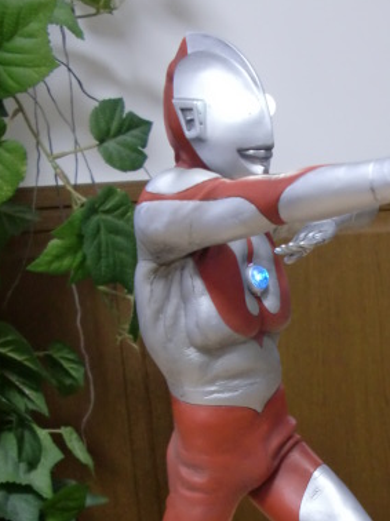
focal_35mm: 61
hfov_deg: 23.8
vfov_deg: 31.0
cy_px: 412
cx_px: 291
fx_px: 917
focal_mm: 6.3
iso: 400
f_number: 2.8
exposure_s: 1/30
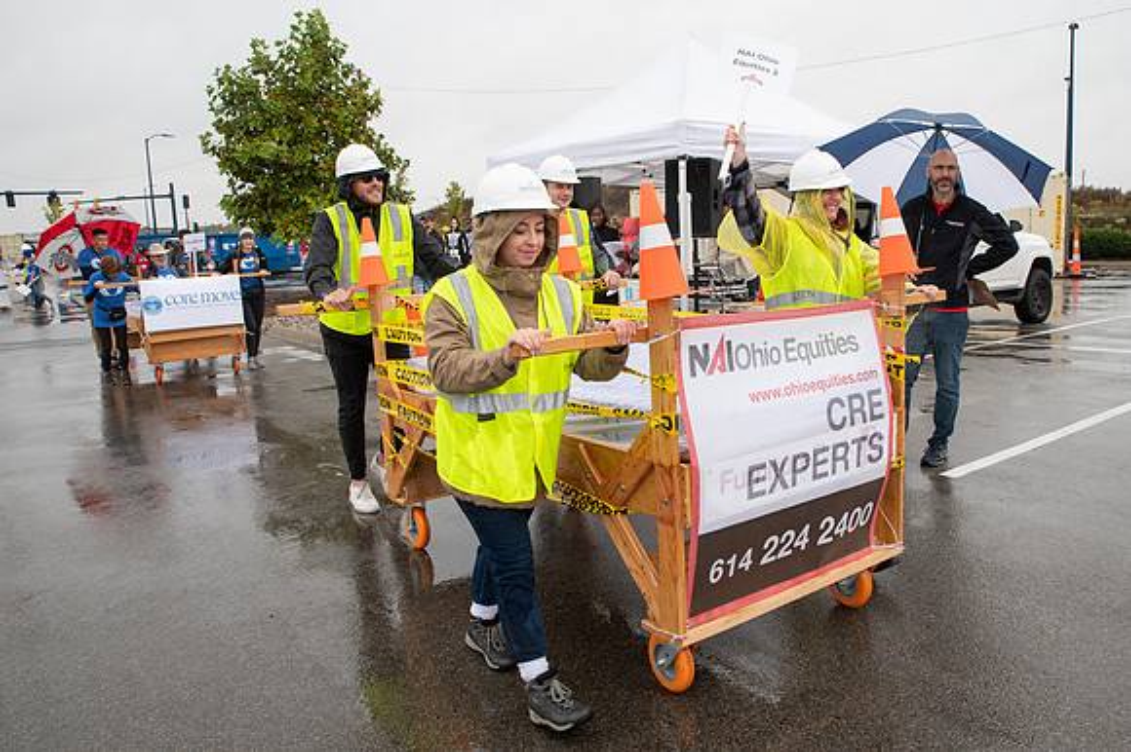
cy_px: 379
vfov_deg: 47.0
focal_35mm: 28
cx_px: 645
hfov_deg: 66.0
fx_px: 866
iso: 400
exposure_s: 1/200
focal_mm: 24
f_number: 7.1
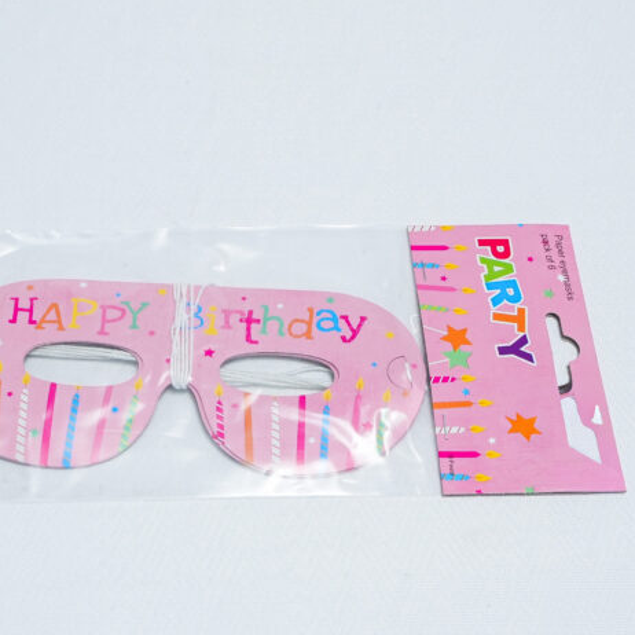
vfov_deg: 25.7
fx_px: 1391
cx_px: 250
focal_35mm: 67
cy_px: 318
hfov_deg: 25.7
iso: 2500
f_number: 10
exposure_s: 1/160
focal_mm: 35
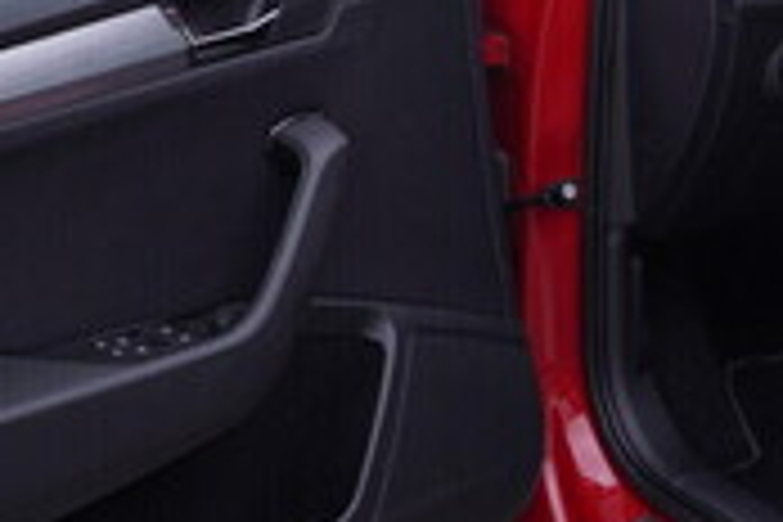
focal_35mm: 114
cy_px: 137
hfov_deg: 17.6
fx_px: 2479
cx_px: 734
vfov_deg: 12.0
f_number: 3.5
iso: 125
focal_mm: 24
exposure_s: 1/60
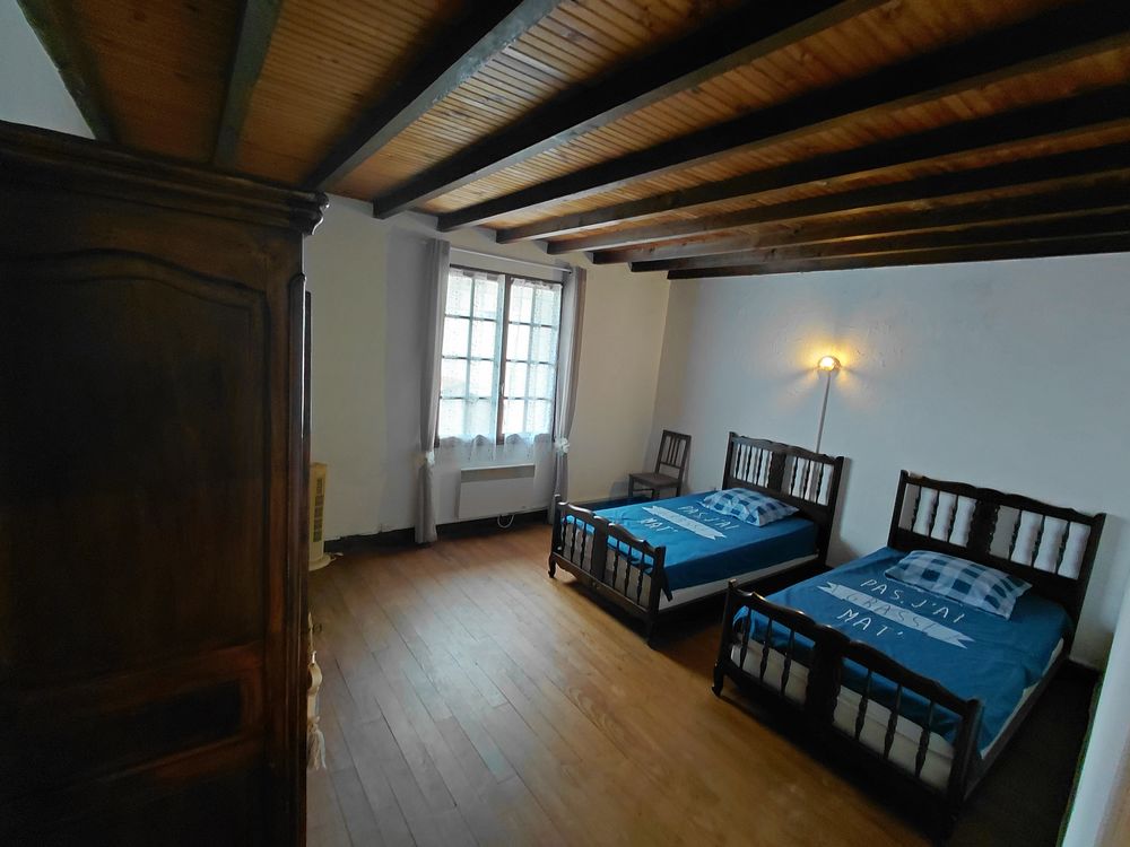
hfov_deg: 94.5
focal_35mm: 16
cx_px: 565
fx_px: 522
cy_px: 424
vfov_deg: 78.1
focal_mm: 1.64
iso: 250
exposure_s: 1/50
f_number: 2.2
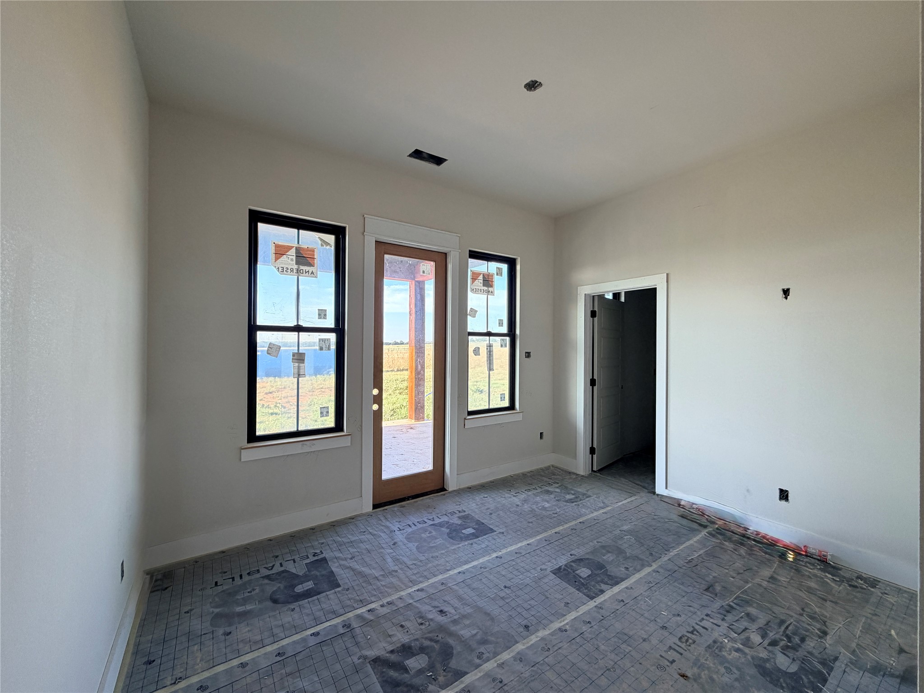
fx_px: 374
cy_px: 346
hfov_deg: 102.1
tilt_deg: -0.5
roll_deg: +0.4
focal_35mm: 14
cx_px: 462
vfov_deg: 85.7
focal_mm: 2.22
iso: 160
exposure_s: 1/121
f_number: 2.2
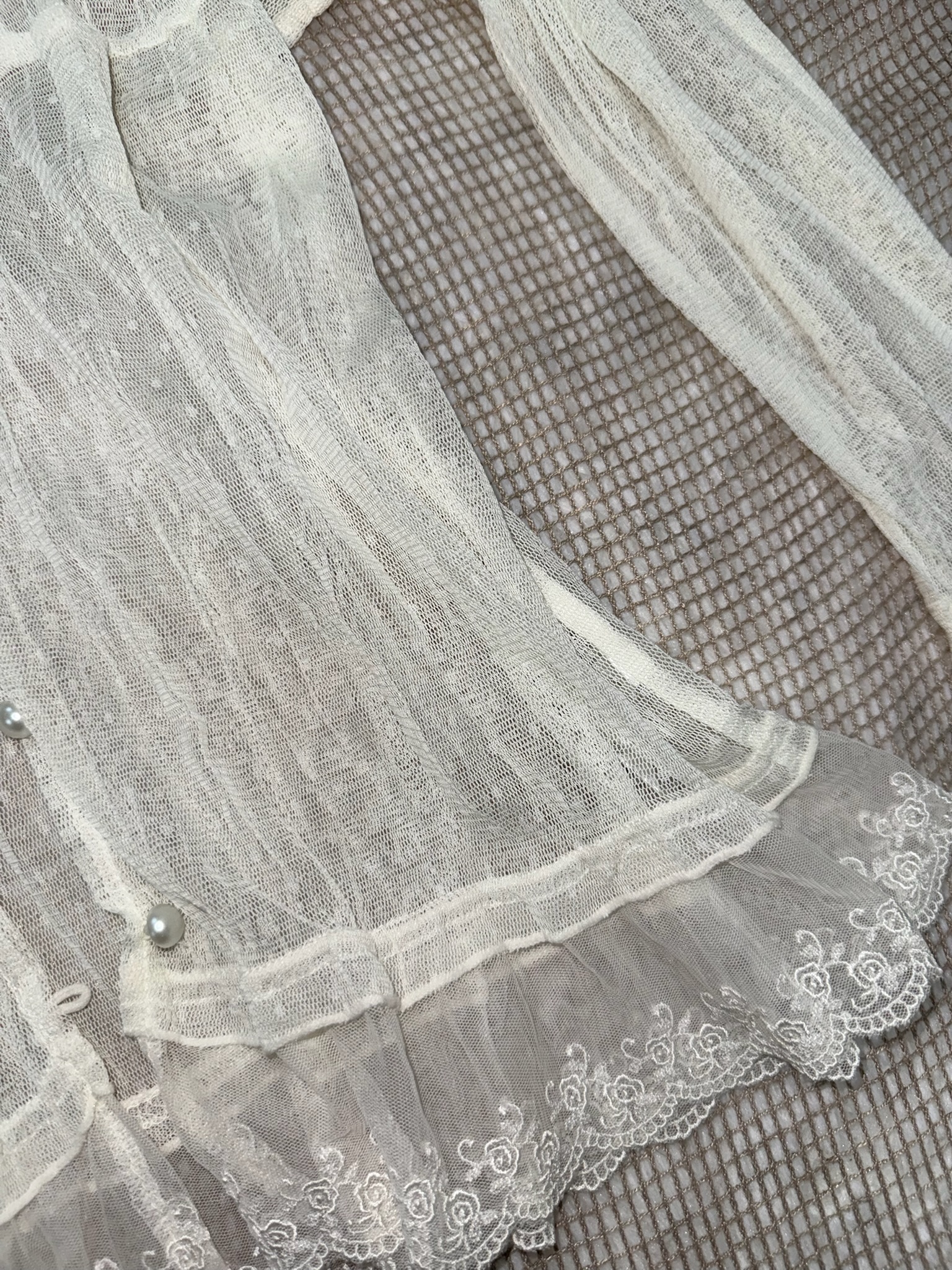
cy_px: 635
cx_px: 476
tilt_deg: -81.3
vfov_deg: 71.6
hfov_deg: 56.8
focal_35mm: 24
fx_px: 880
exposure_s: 1/88
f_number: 1.78
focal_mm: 6.76
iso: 50
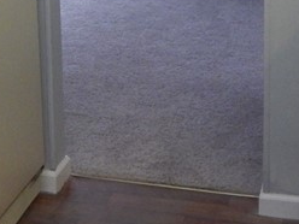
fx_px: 786
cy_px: -76
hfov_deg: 21.5
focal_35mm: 91
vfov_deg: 15.4
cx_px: 156
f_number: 3
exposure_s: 1/30
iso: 400
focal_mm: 4
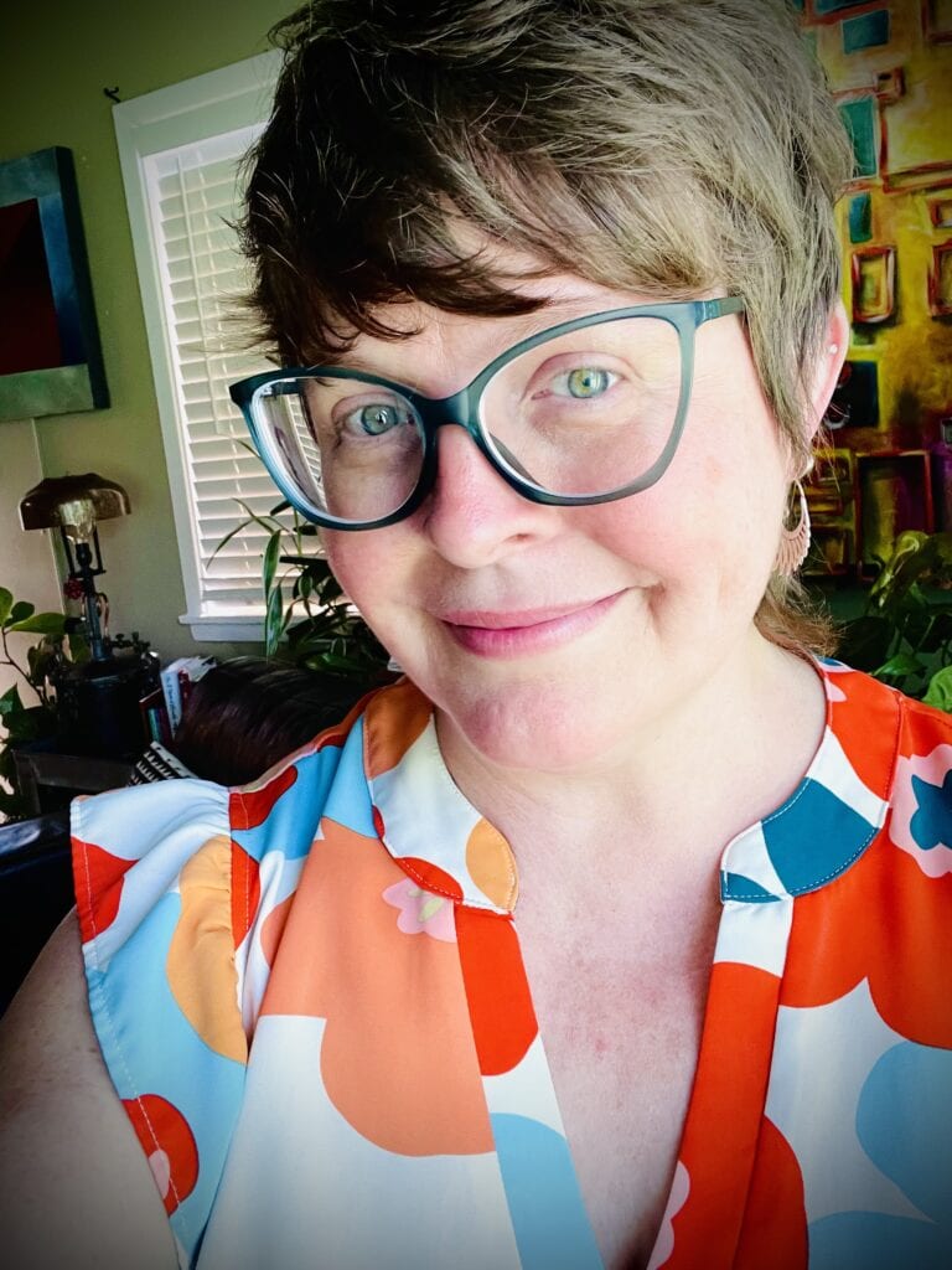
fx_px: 1100
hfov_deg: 46.8
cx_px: 476
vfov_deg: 60.0
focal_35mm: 30
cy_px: 635
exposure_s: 1/60
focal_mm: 2.71
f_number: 2.2
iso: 200
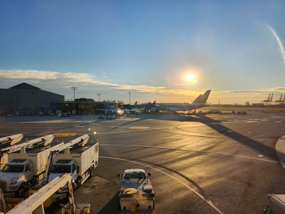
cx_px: 141
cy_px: 104
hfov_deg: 69.4
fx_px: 206
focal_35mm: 25
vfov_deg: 54.9
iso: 50
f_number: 1.8
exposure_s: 1/2271
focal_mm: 5
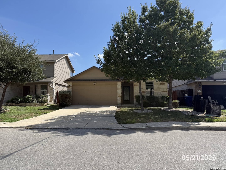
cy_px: 85
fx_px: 157
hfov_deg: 71.6
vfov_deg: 56.8
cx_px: 113
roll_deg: +0.3
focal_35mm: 24
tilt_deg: +6.2
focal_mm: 6.76
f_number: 1.78
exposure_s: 1/4673
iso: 80
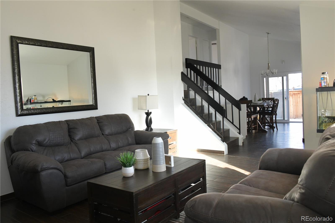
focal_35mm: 28
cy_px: 112
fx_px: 260
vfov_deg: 46.4
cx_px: 168
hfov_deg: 65.5
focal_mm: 28
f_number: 10
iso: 3200
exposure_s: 1/80
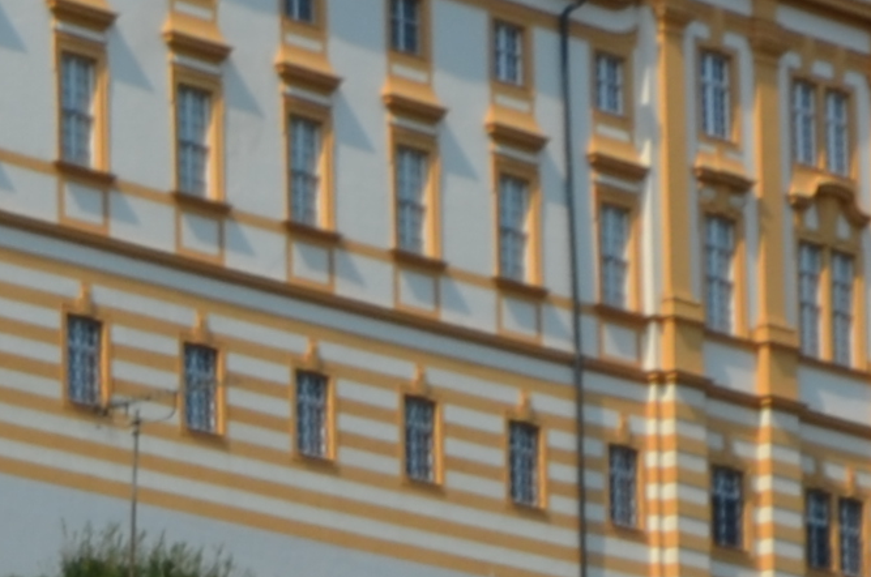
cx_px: -1370
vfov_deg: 4.6
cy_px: 1338
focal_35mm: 288
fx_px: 6955
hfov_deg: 6.7
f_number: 8
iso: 100
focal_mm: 26
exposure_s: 1/250
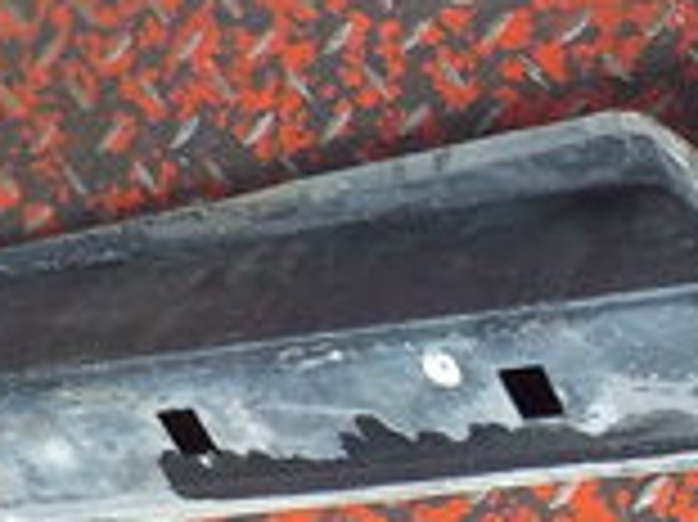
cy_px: 54
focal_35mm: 124
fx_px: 2498
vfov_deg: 11.9
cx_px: 946
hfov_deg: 15.1
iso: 250
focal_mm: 4.1
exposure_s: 1/30
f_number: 3.3
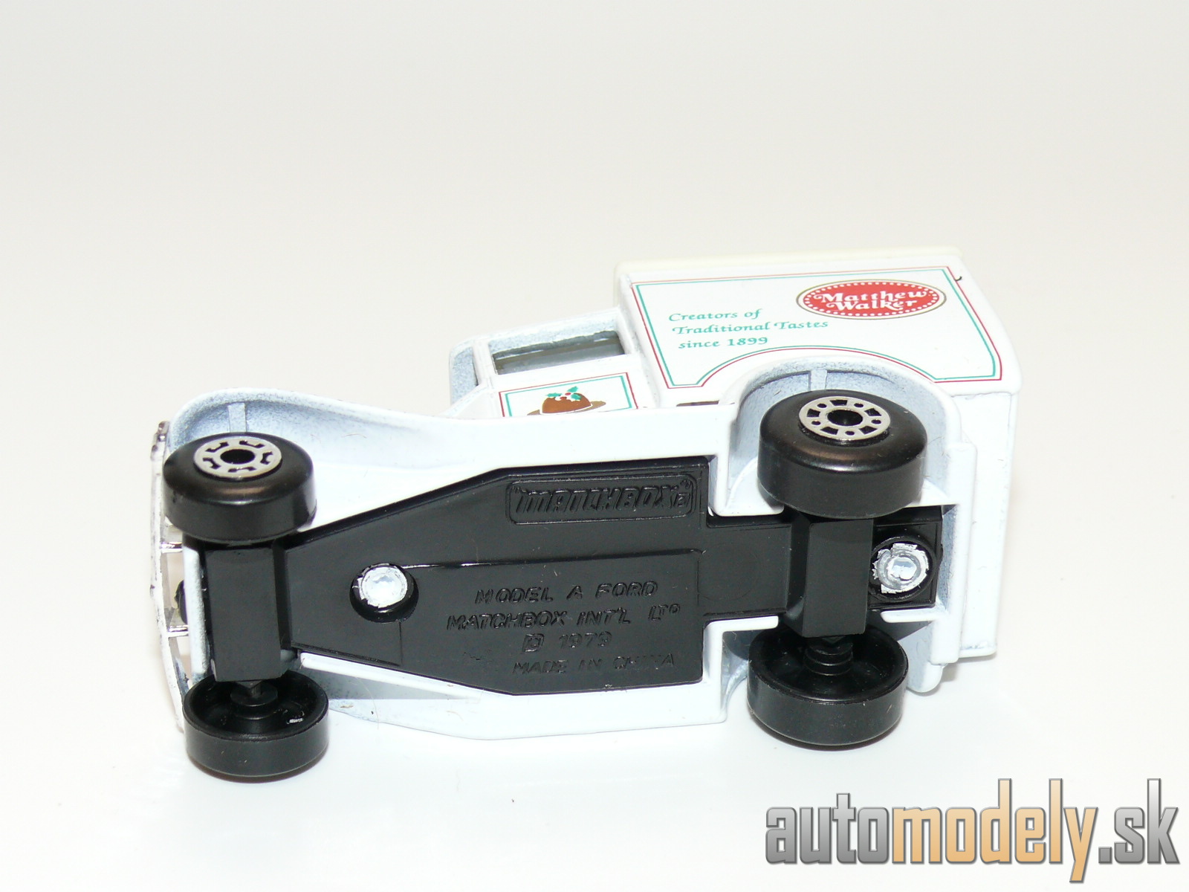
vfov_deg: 19.6
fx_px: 2576
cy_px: 446
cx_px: 594
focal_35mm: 75
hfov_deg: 26.0
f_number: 4
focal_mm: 11.4
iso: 100
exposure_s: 1/30
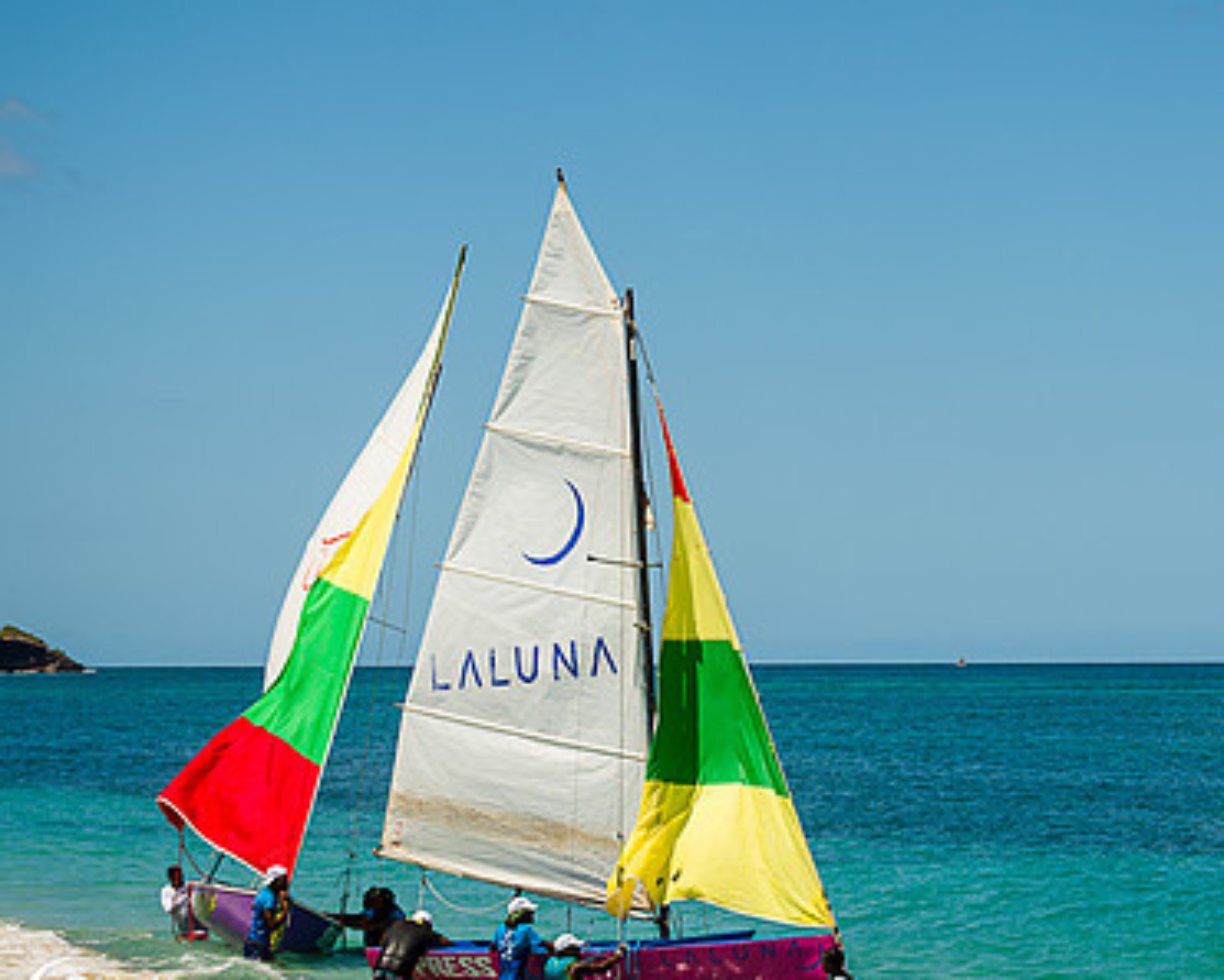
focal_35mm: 139
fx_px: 5037
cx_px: 816
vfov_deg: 11.1
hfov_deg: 13.8
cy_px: 361
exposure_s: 1/320
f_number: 8
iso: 72
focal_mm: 75
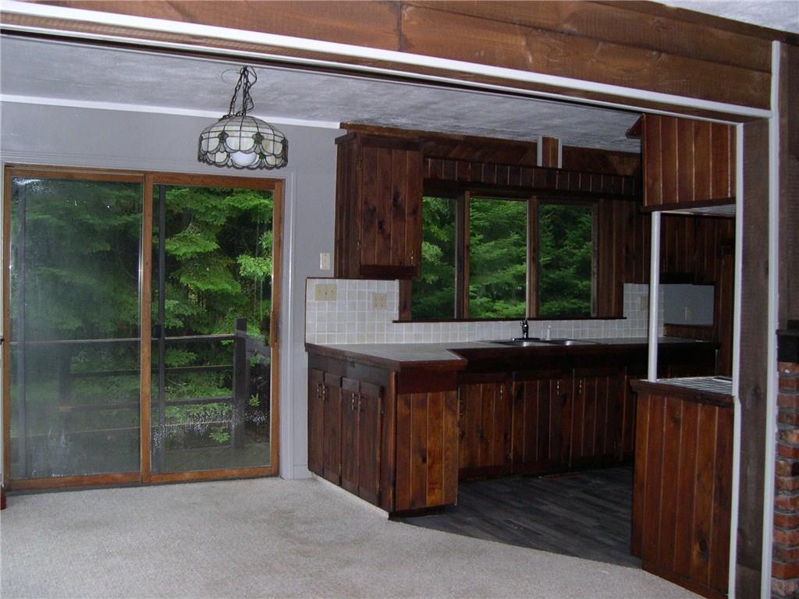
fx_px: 877
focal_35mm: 38
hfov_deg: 49.0
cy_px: 300
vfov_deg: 37.7
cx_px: 400
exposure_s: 1/60
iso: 400
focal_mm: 8
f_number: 2.8
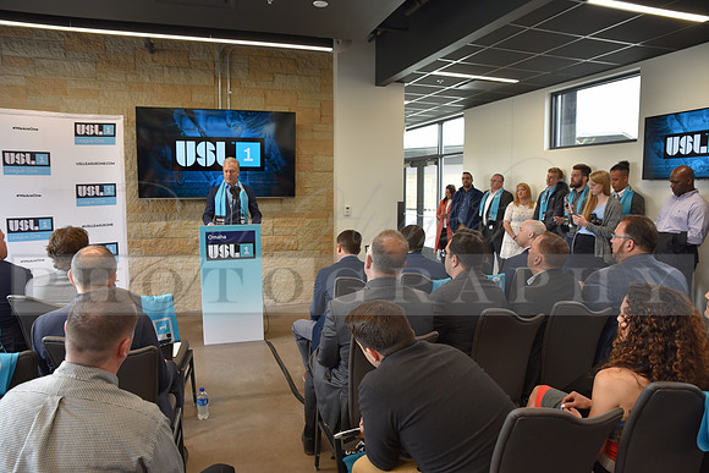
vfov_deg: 53.2
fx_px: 473
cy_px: 236
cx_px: 354
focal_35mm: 24
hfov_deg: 73.7
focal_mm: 24
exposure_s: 1/60
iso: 400
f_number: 4
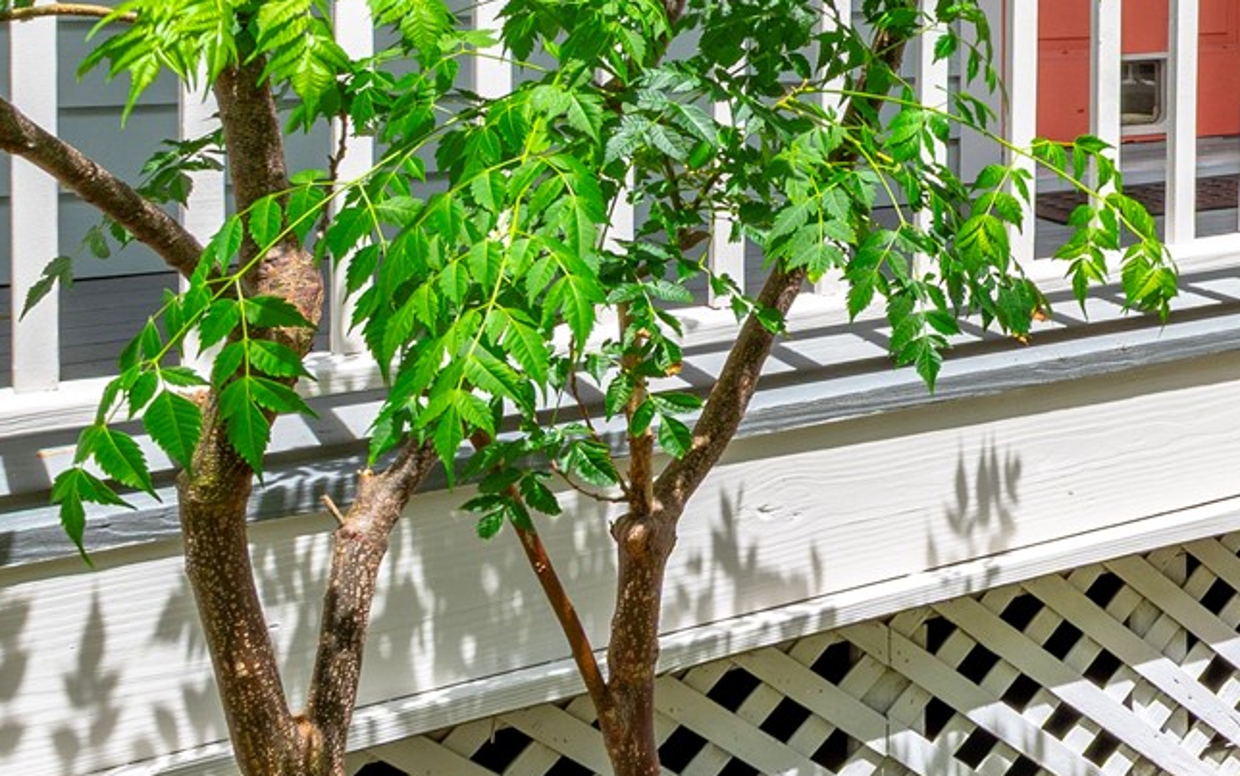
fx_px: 1859
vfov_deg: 22.6
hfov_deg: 26.3
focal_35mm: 55
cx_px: 1883
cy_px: -13
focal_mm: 16
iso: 125
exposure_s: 1/160
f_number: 11
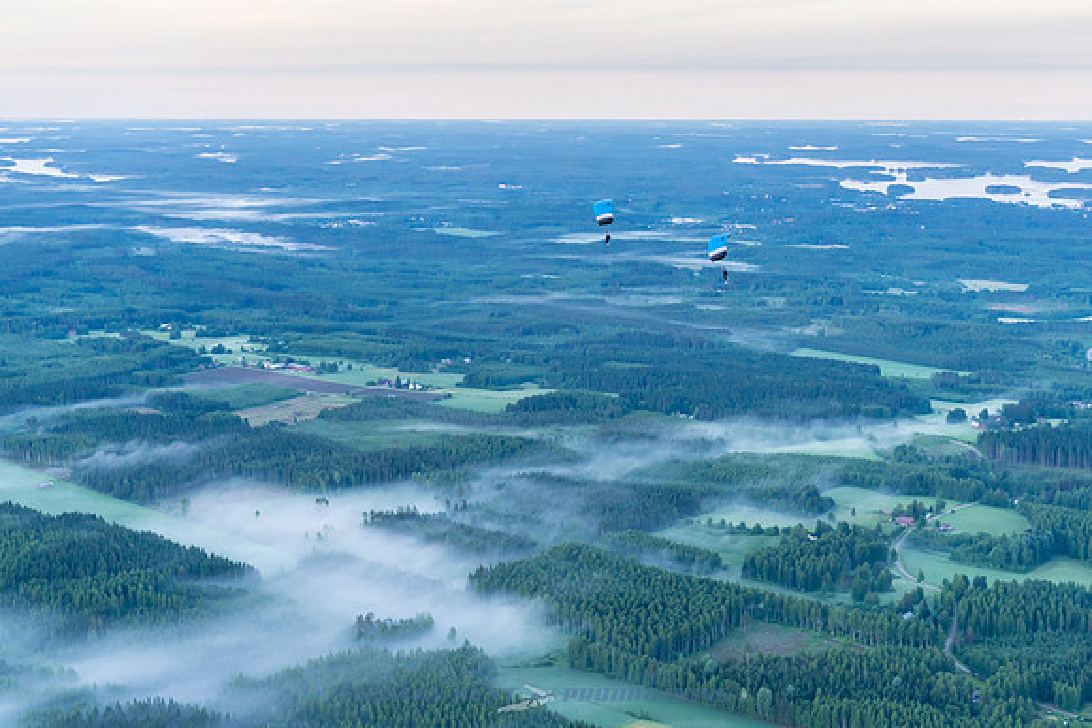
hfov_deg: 35.4
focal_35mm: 56
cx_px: 617
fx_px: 1710
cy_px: 353
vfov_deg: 24.0
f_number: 3.2
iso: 1000
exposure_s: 1/2000
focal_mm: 46
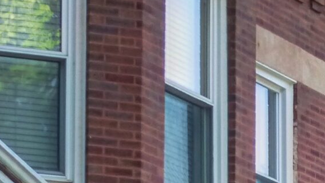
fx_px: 2750
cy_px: 453
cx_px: 682
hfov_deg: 6.5
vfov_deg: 3.7
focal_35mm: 319
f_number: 4.6
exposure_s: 1/80
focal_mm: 11.7
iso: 160
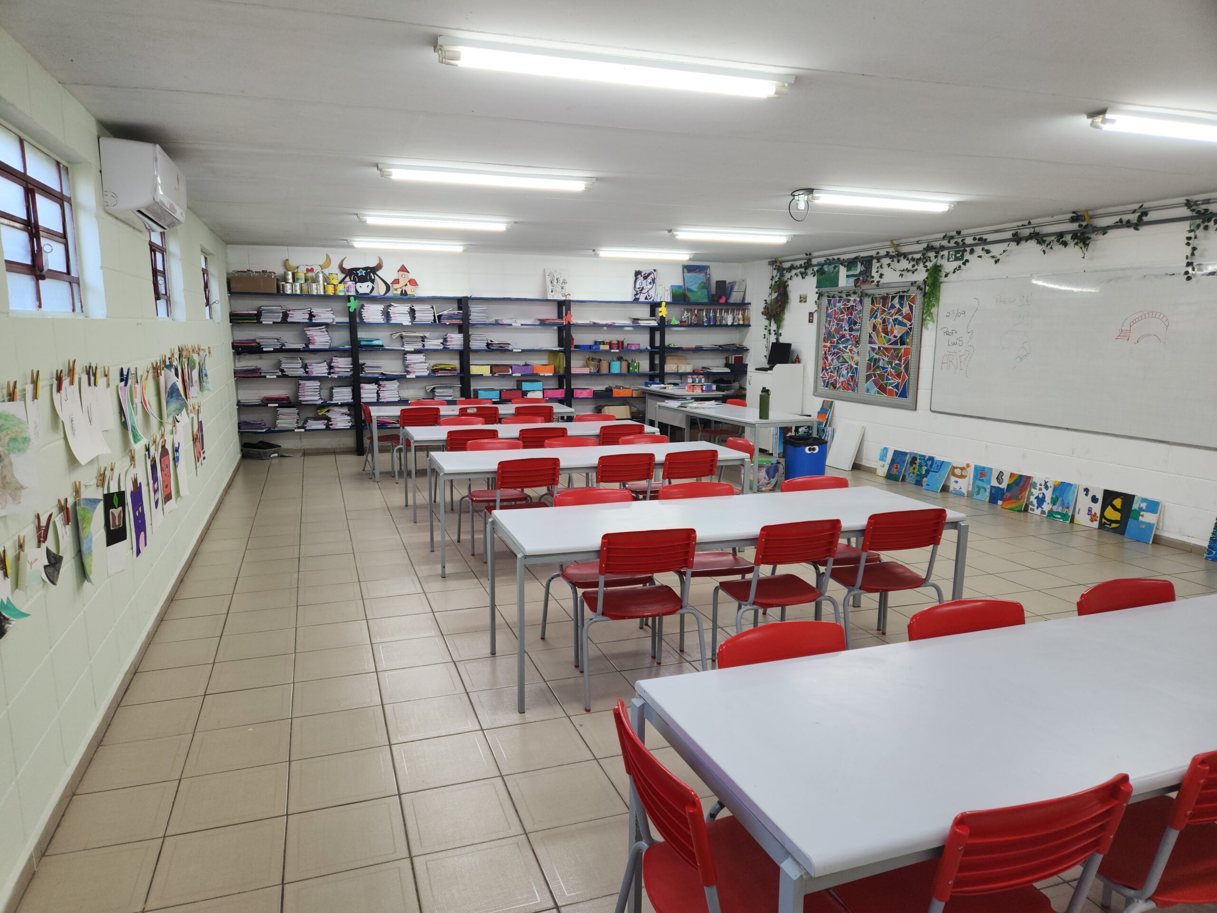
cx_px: 608
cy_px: 456
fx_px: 809
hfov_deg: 73.9
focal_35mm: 23
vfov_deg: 58.9
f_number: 1.8
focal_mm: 5.4
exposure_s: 1/60
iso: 40
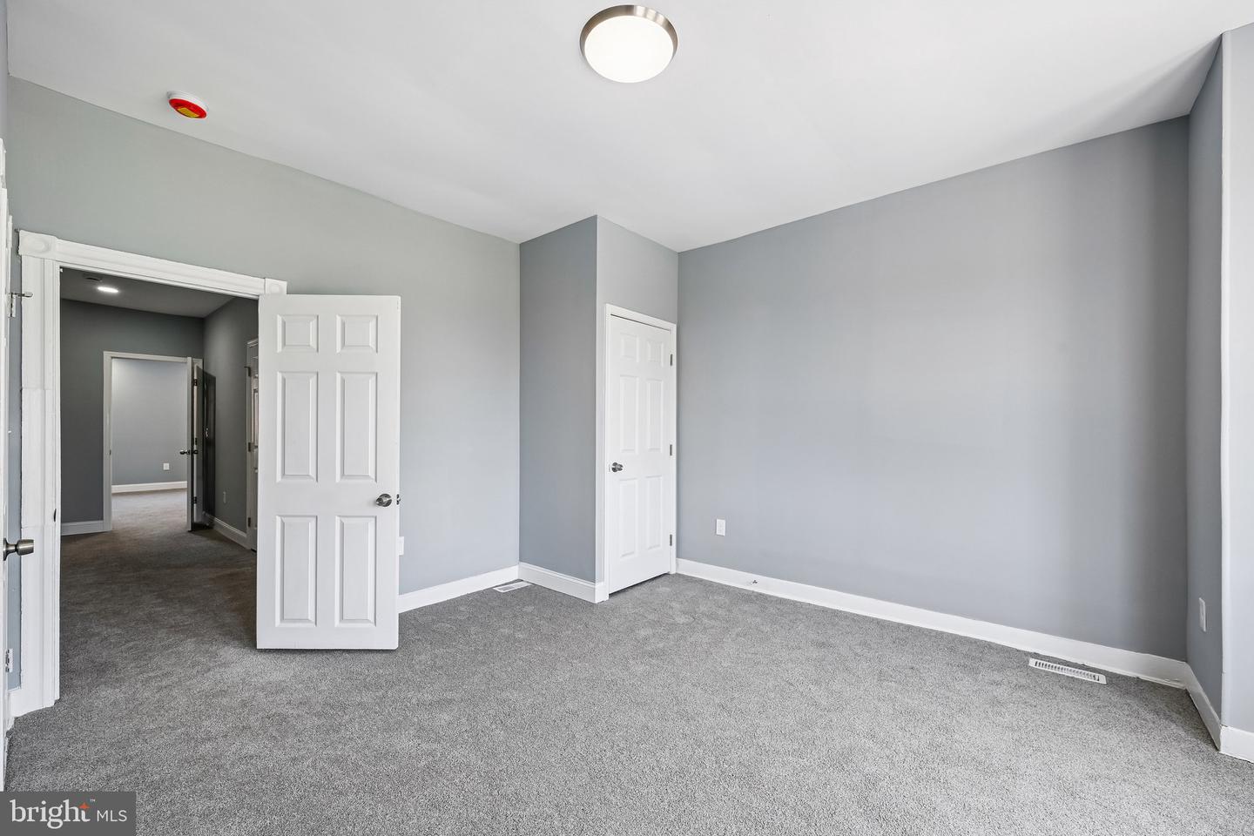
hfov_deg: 104.3
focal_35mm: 14
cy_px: 418
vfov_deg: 81.2
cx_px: 627
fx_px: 488
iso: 110
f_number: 8
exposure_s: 1/15
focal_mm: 14
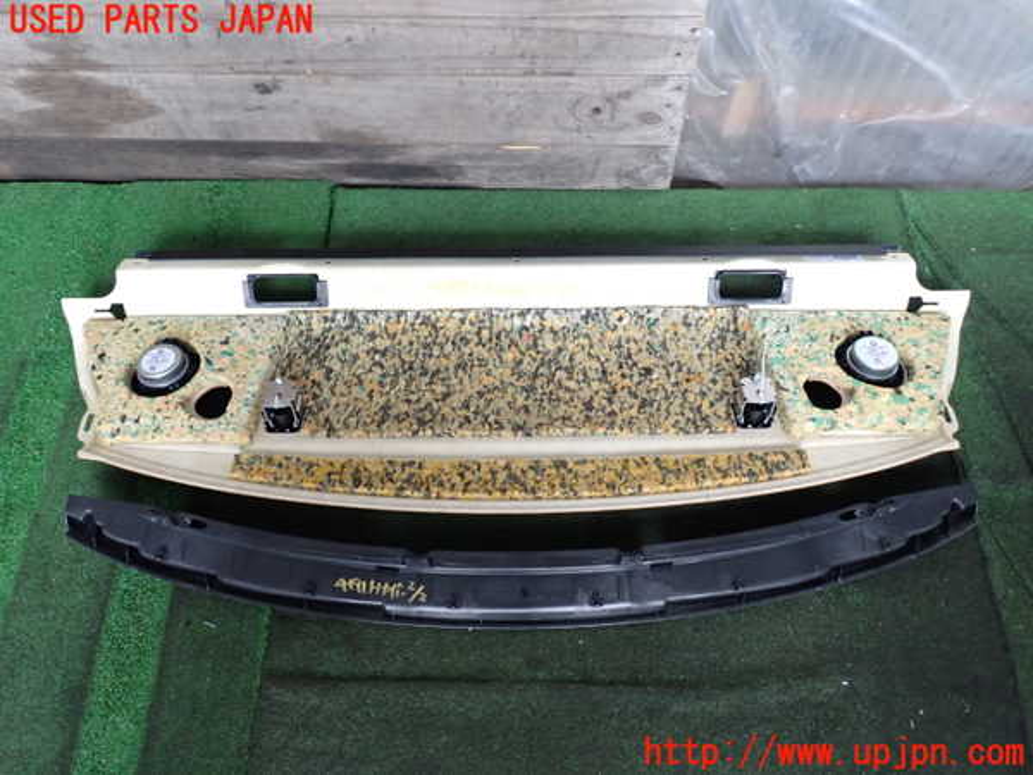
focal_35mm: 25
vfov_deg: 54.9
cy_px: 388
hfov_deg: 69.4
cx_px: 516
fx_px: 746
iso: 800
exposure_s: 1/15
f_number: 8
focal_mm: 4.5
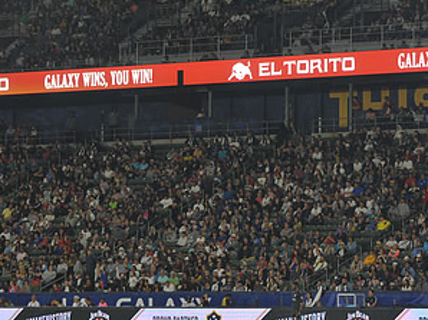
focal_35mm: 217
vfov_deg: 6.8
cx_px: 251
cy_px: 165
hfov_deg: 9.1
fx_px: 2681
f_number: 2.8
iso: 1250
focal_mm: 116
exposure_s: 1/1000
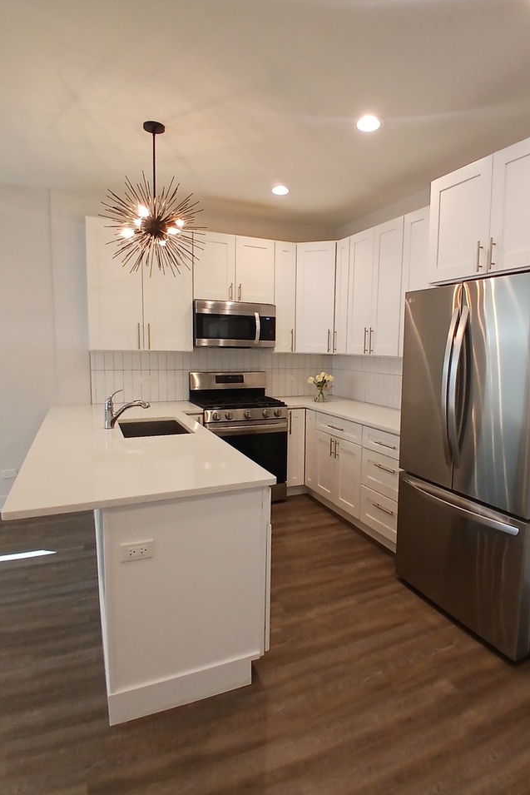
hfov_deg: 61.6
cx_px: 309
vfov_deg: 84.0
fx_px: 441
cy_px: 399
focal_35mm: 20
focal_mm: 1.4
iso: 80
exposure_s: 1/40
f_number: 2.2
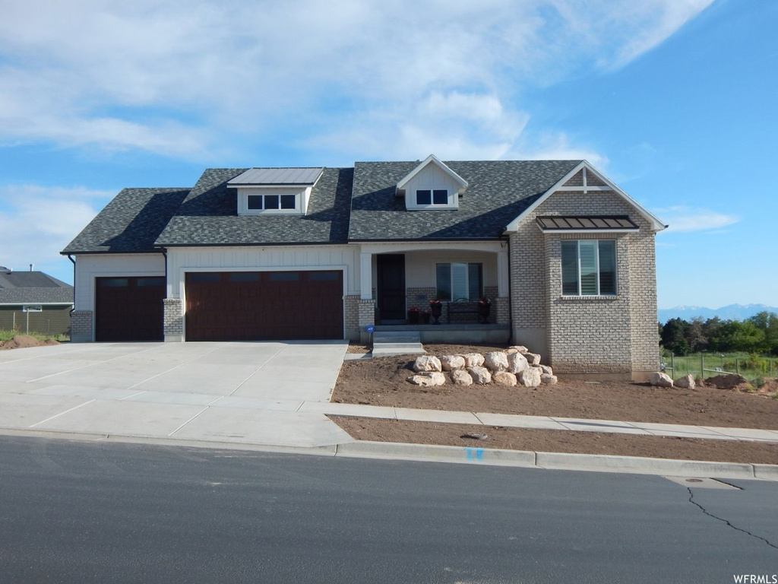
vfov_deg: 45.4
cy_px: 292
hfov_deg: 58.4
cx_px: 389
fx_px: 697
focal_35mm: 31
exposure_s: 1/400
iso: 125
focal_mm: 5.6
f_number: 6.5
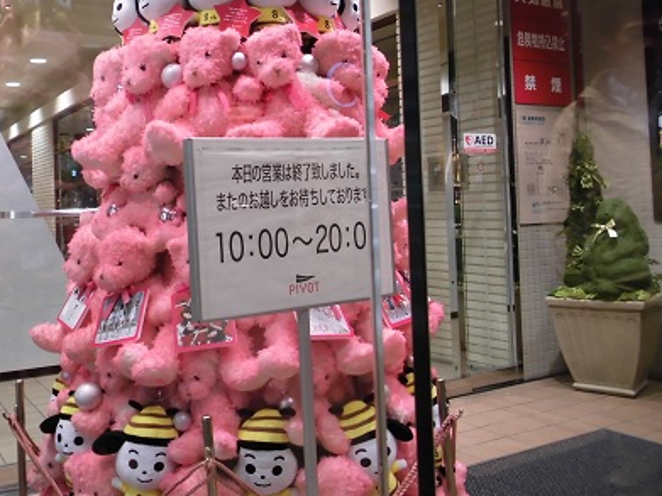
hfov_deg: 53.3
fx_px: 650
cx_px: 245
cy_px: 197
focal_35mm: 34
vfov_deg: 41.6
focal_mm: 4.6
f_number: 3.2
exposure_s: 1/60
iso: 100
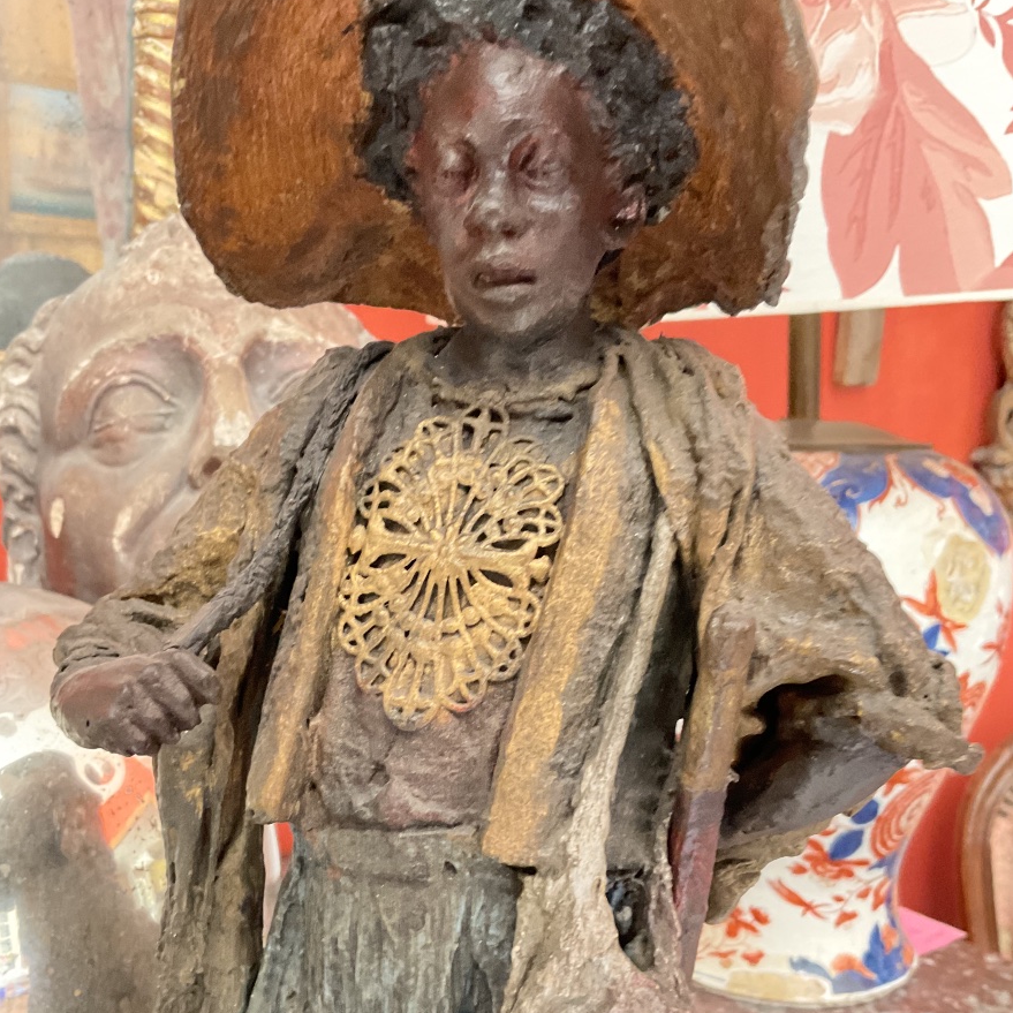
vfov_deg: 46.8
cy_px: 628
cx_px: 496
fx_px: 1159
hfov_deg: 47.2
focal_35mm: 35
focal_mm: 3
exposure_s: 1/25
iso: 320
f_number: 1.8
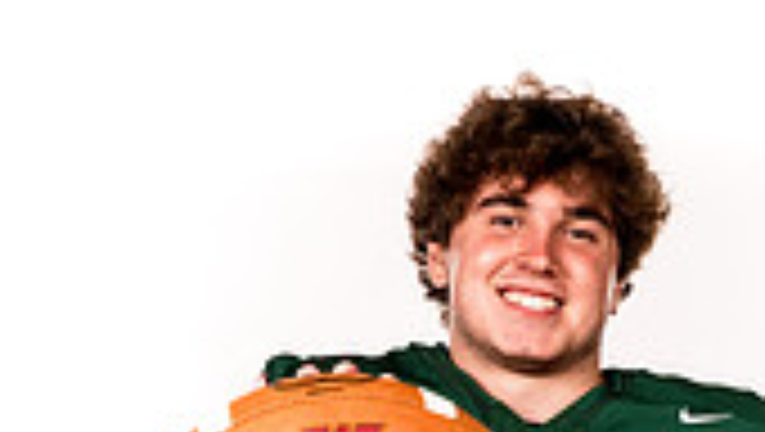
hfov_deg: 13.8
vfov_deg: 7.4
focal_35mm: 155
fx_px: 3147
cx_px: 576
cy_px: 990
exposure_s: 1/400
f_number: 8
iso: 800
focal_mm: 56
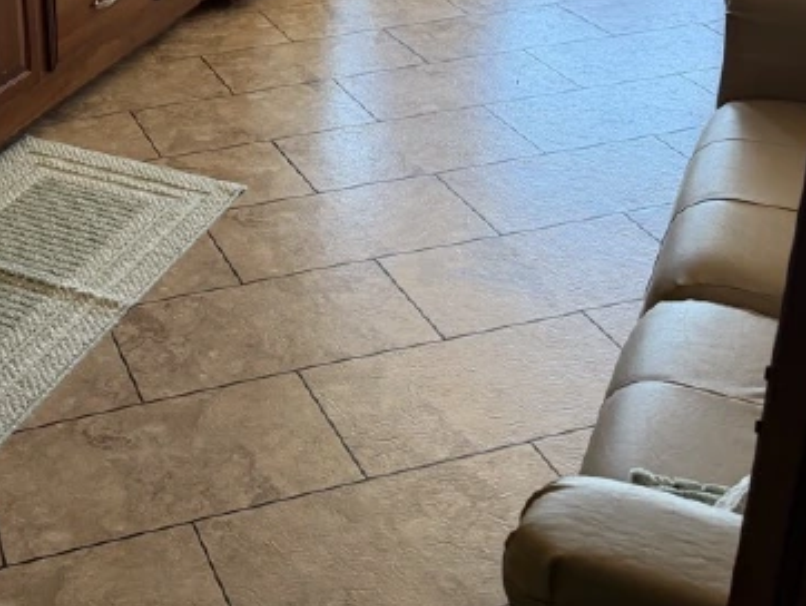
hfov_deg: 35.0
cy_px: 27
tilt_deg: -20.1
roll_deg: +1.5
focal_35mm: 53
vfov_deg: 26.4
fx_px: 1235
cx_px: 156
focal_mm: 6.76
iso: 200
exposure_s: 1/65
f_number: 1.78
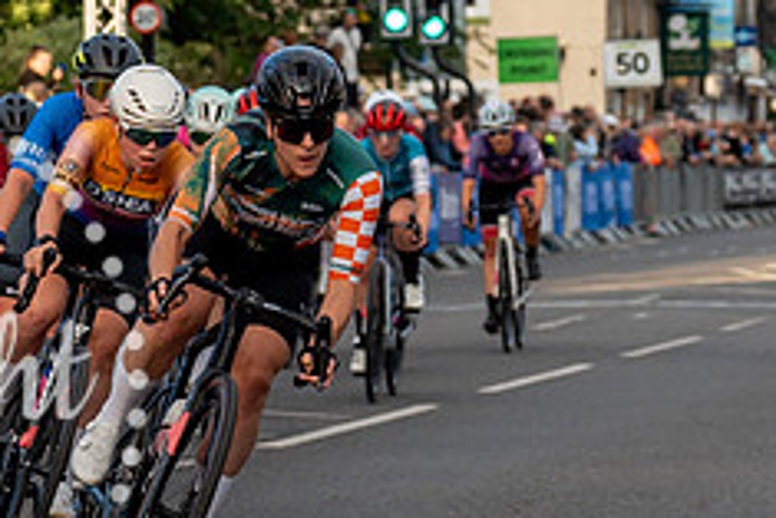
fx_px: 6449
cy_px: 357
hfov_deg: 6.9
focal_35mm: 299
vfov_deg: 4.6
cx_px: -29
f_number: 3.5
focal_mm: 70
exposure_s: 1/800
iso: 320
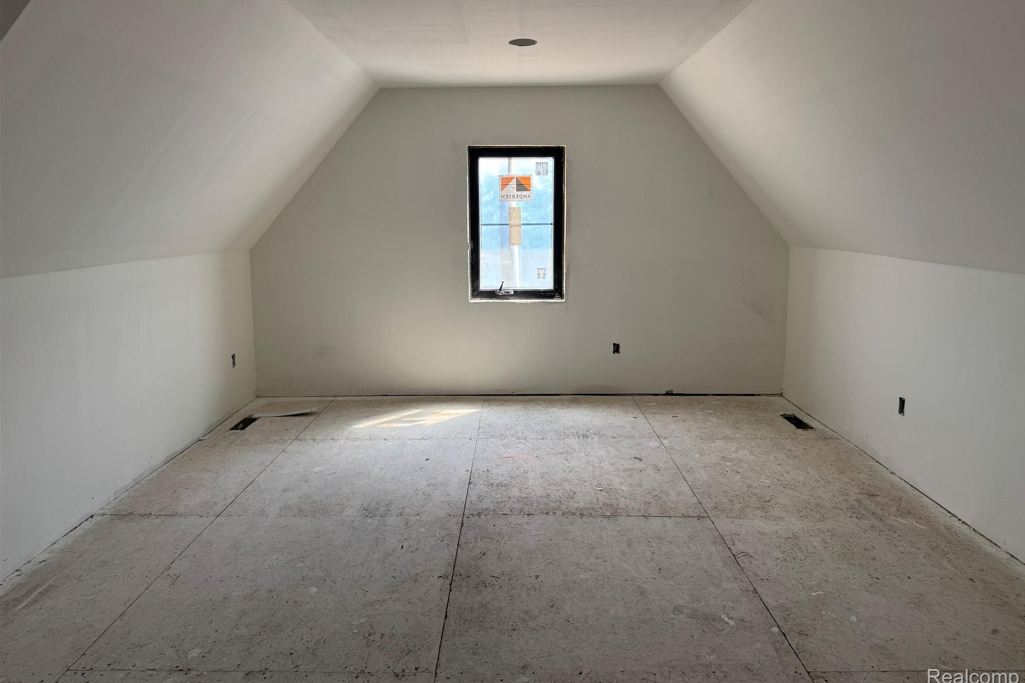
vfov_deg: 51.2
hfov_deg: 71.5
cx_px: 513
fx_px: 712
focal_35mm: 25
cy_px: 307
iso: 80
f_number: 1.78
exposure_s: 1/204
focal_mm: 6.76
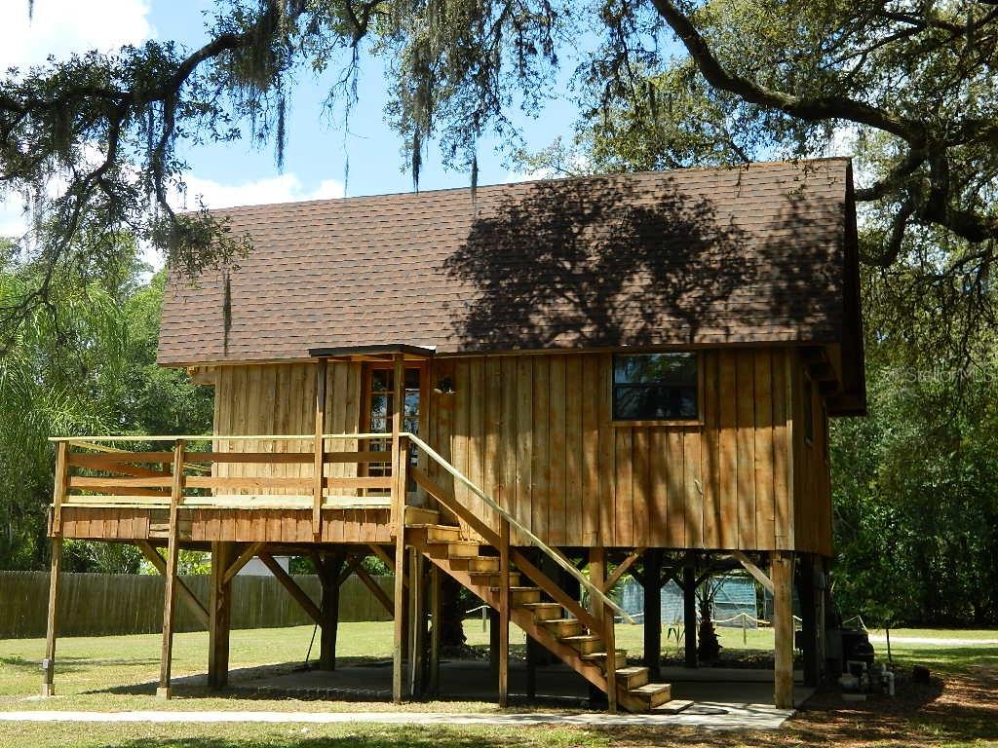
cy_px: 374
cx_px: 499
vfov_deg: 30.9
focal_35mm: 47
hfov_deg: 40.4
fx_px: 1355
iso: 80
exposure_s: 1/400
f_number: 3.6
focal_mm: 8.4
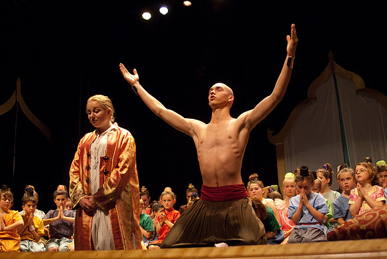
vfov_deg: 32.0
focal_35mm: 42
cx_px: 194
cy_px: 130
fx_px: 452
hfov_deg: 46.4
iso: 1000
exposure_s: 1/160
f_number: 2.8
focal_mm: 28
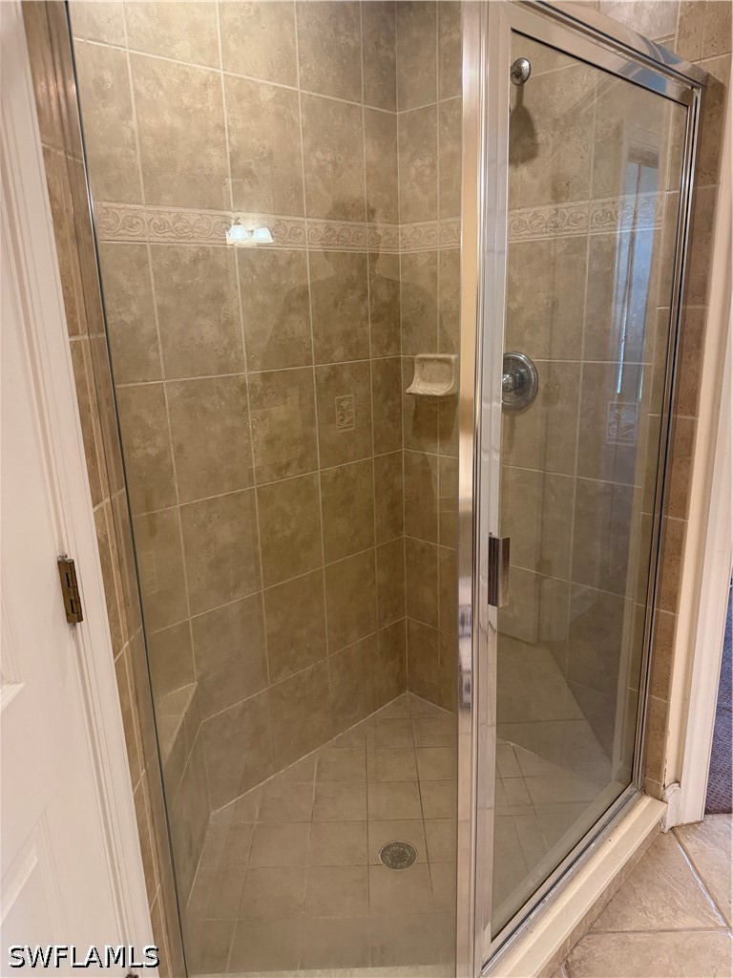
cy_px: 489
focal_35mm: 24
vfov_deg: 71.6
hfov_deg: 56.8
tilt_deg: -15.3
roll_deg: +1.2
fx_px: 678
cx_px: 366
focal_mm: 6.76
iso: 250
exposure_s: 1/60
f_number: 1.78
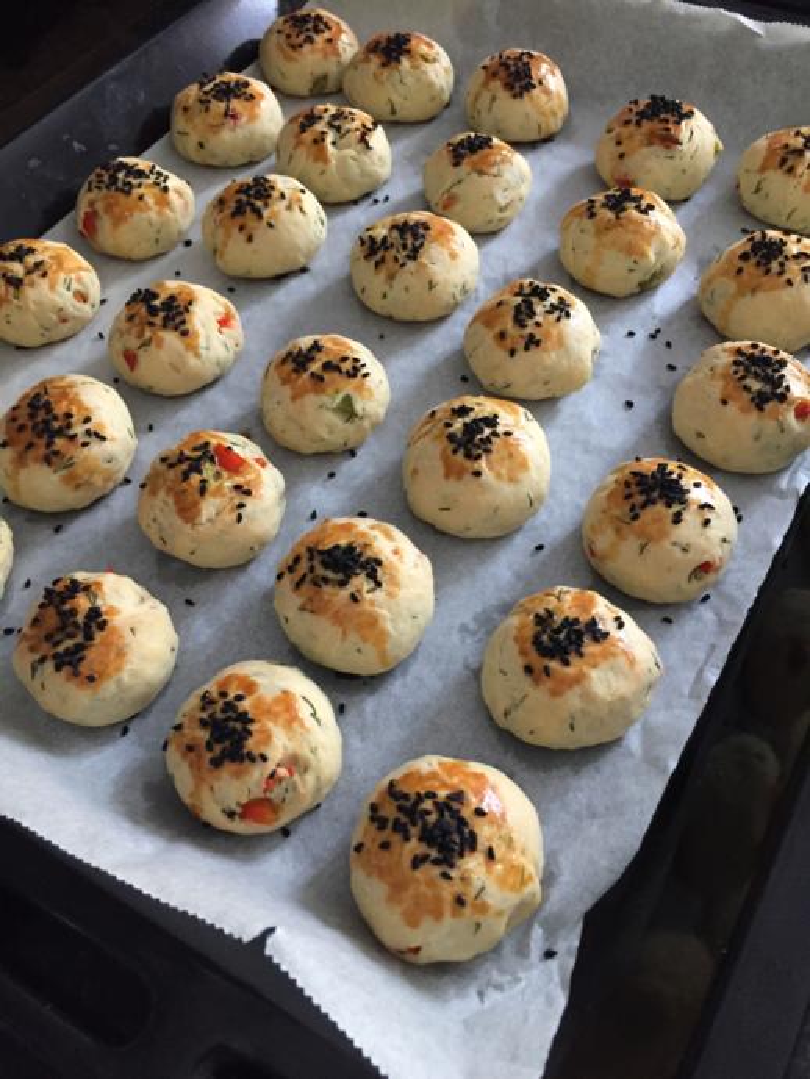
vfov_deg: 61.6
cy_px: 540
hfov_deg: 48.3
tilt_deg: -56.4
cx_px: 405
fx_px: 904
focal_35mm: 29
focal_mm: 4.15
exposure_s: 1/33
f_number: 2.2
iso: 250
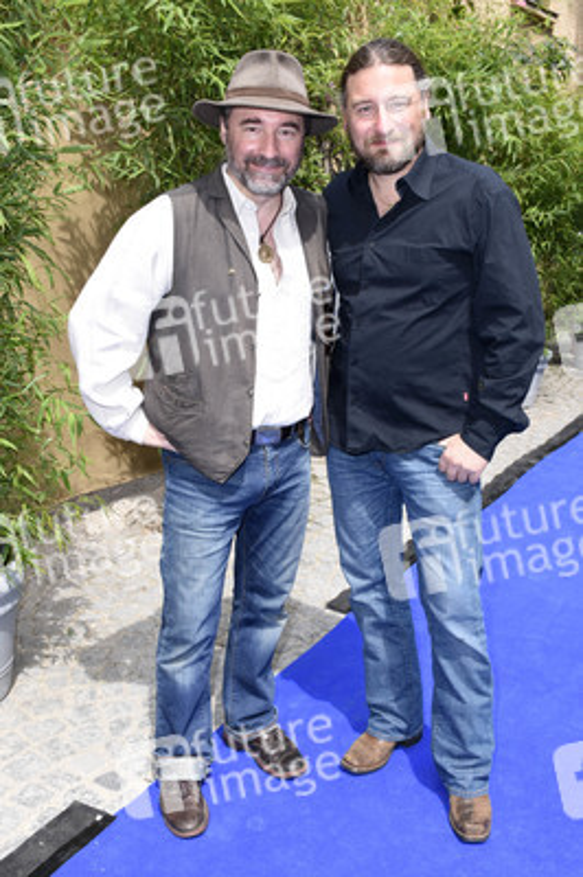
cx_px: 292
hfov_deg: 39.9
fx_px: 803
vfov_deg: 57.3
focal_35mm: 33
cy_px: 438
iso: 160
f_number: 6.3
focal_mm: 22
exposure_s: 1/160
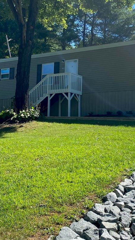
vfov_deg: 37.7
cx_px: 95
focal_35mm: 55
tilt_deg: +9.2
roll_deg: -1.3
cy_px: 100
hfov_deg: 21.7
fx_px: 350
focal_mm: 4.25
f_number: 1.8
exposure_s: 1/1754
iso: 32
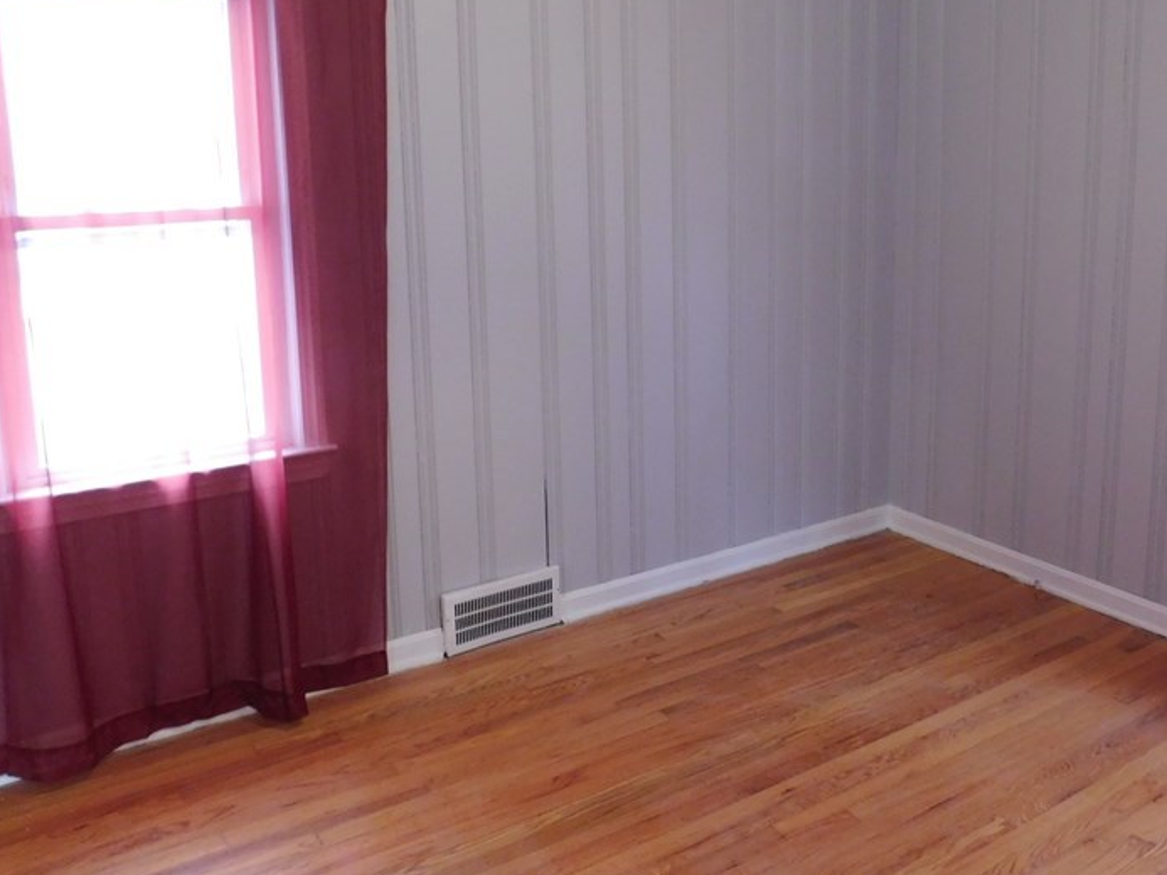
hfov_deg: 53.4
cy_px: 305
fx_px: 1146
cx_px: 724
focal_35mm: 34
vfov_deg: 41.4
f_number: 3
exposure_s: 1/30
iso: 320
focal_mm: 4
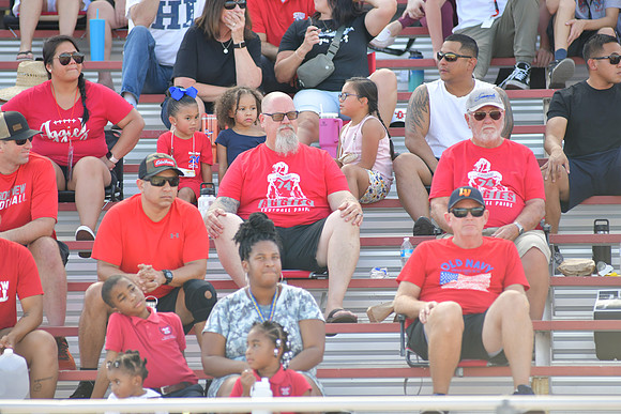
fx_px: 5176
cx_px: 310
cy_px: 207
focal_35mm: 300
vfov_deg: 4.6
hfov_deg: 6.9
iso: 800
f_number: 3.5
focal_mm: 300
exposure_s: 1/2000
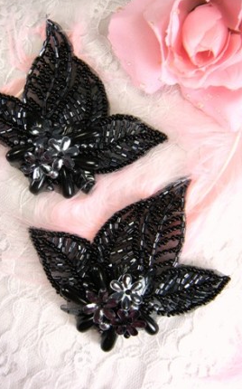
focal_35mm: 38
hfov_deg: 33.5
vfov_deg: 51.6
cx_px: 102
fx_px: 402
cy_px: 191
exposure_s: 1/127
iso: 64
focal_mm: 5.9
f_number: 3.8
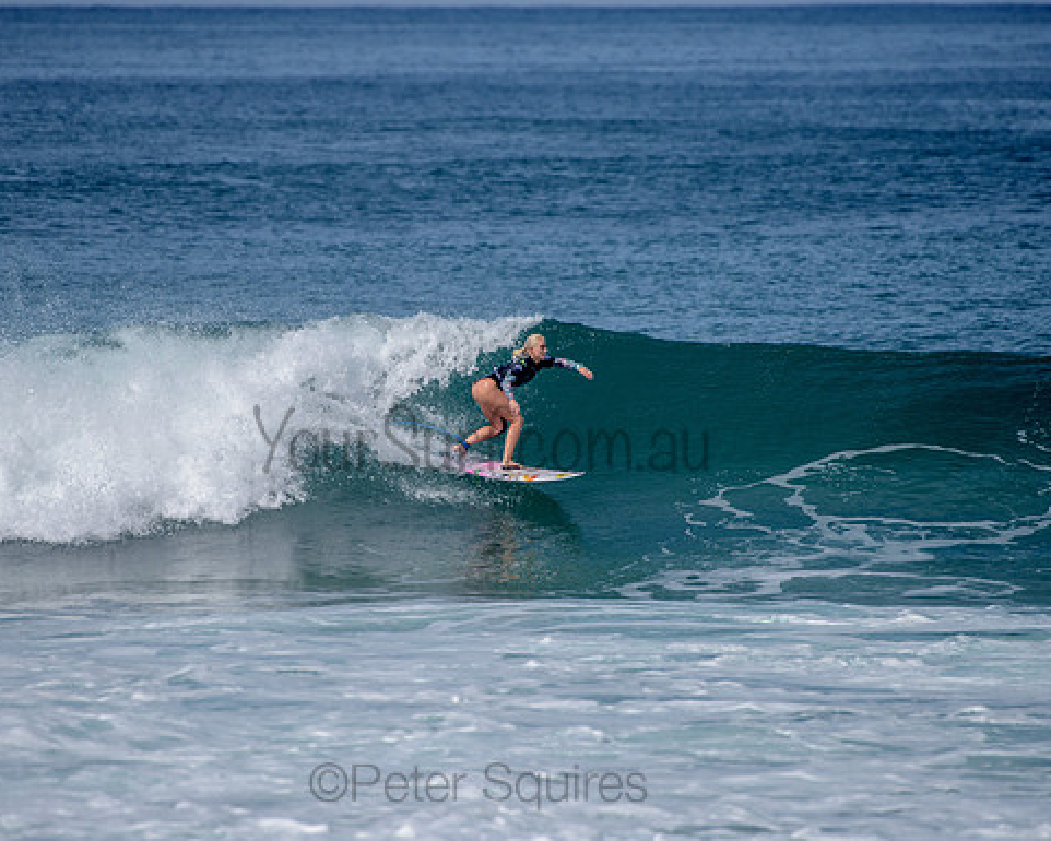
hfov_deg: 3.4
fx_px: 17609
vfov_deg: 2.7
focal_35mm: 566
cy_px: 420
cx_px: 479
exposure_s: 1/2500
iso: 250
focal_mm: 500
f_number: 6.3
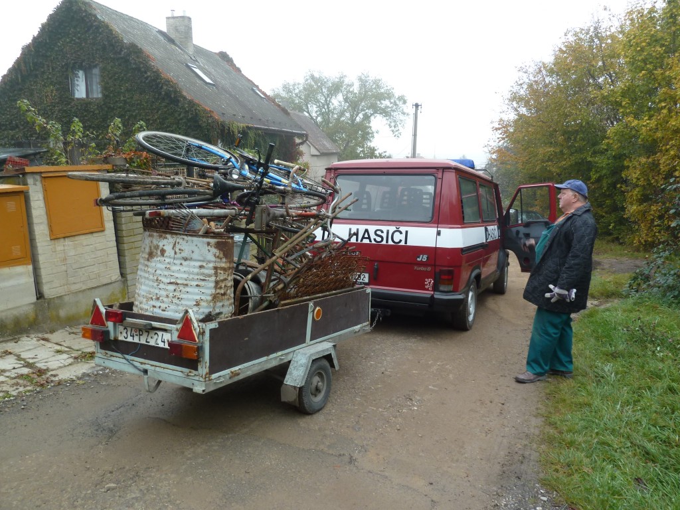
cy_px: 255
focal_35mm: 25
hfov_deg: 69.4
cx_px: 340
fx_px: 491
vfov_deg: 54.9
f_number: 3.3
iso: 80
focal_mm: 4.1
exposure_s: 1/40
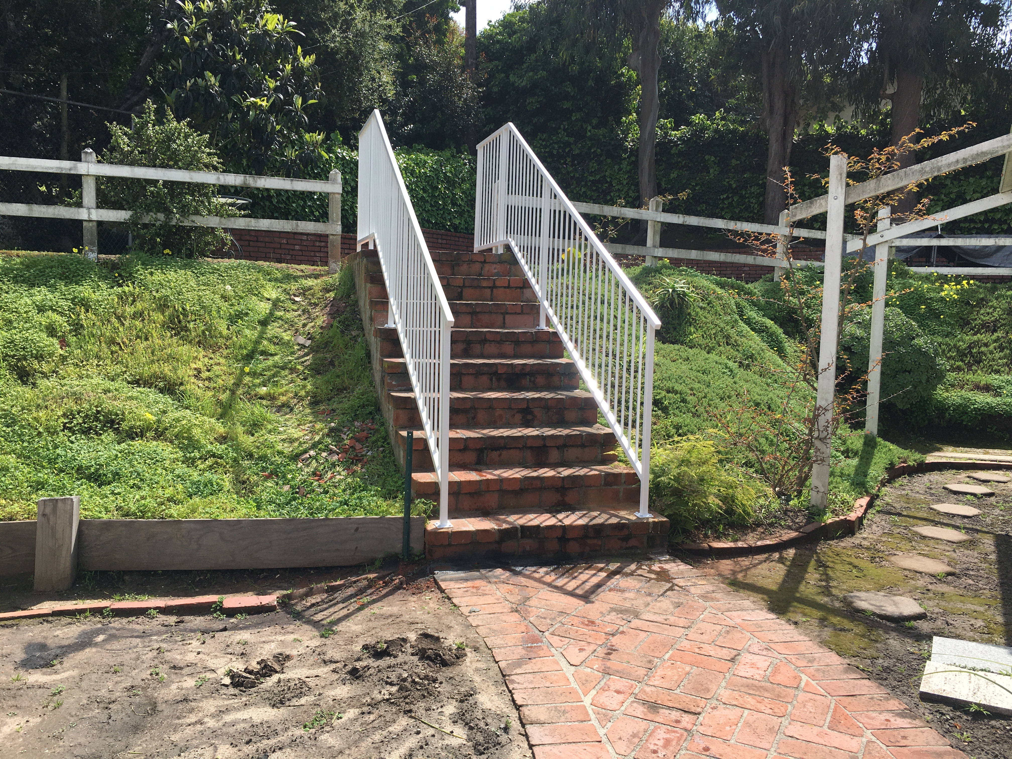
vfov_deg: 48.2
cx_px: 506
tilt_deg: -4.5
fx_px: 848
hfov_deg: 61.7
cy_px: 380
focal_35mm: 29
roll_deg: -2.3
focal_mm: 4.15
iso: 25
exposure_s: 1/1026
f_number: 2.2
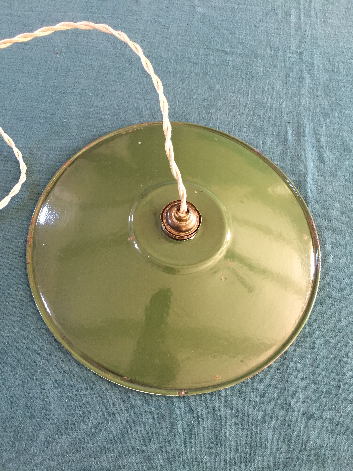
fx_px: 394
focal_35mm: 29
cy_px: 236
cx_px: 176
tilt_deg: -65.1
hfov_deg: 48.2
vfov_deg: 61.7
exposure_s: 1/33
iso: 200
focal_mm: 4.15
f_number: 2.2
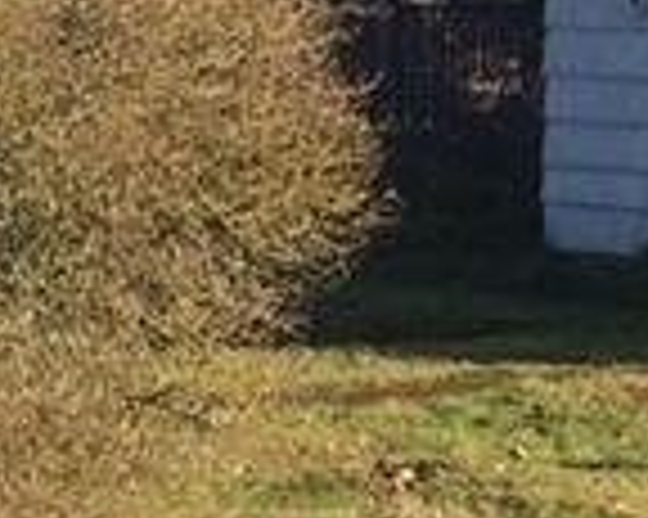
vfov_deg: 7.7
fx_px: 3852
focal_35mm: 201
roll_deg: -1.0
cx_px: 1480
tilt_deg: -5.9
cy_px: 279
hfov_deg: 8.8
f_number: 2.2
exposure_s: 1/912
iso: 32
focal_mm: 4.15
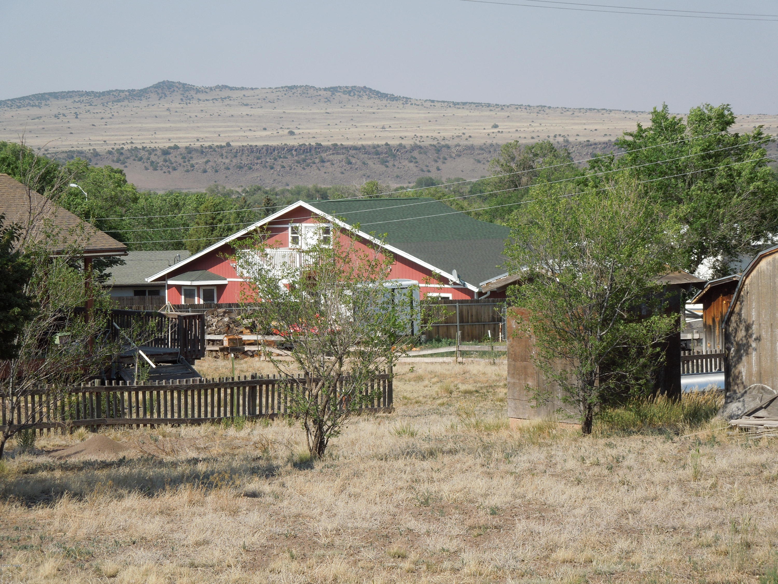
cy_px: 292
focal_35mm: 106
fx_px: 2382
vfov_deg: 14.0
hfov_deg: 18.5
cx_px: 389
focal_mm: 19.1
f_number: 4.7
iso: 100
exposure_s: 1/640
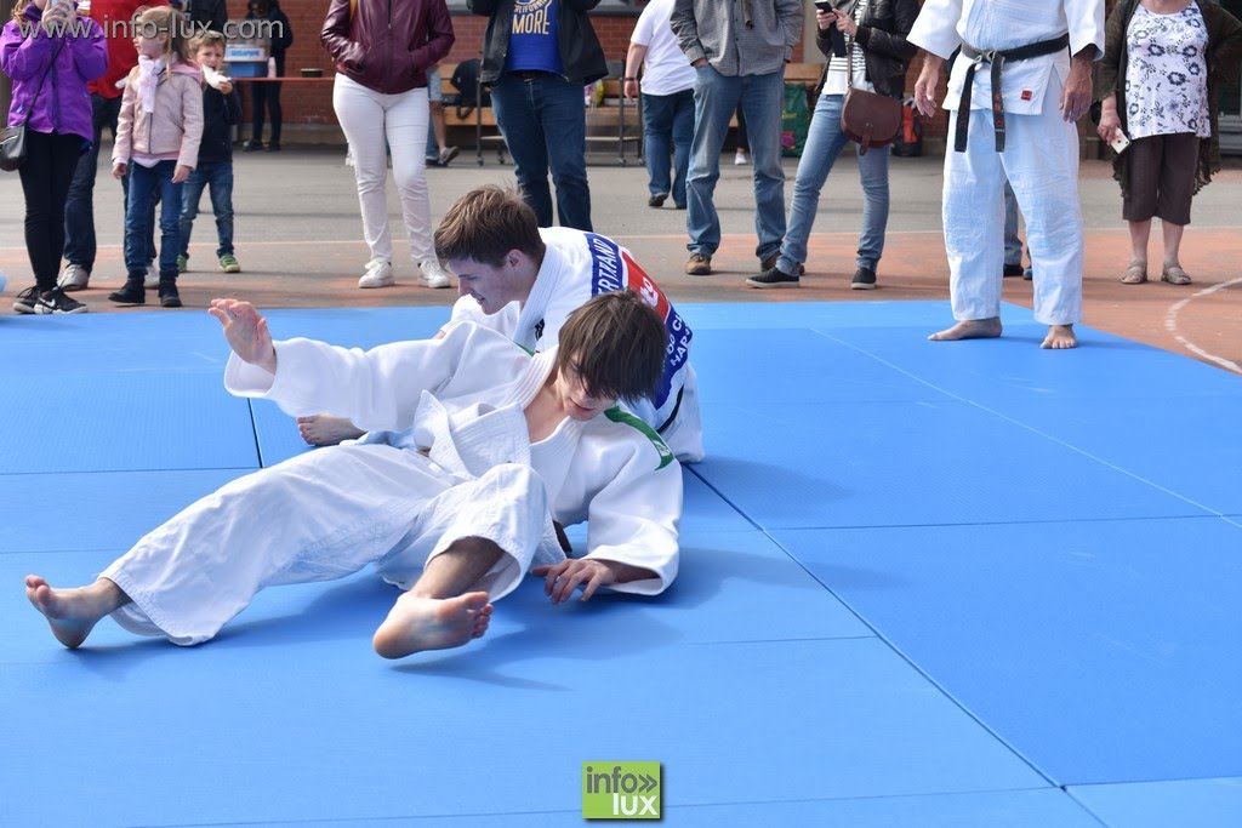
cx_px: 621
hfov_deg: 27.0
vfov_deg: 18.2
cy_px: 414
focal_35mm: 75
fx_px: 2588
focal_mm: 50
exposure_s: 1/500
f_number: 5.6
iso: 100
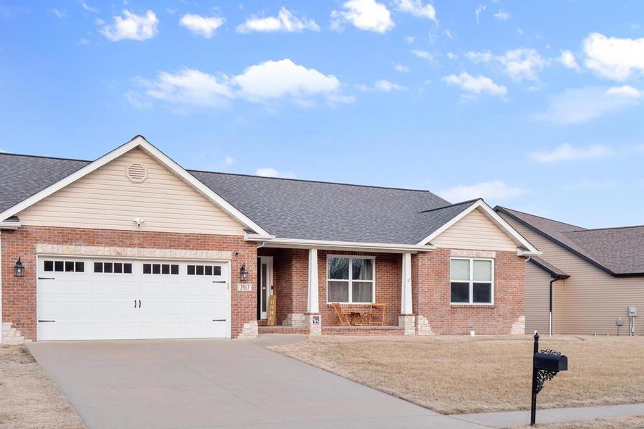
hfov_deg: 50.6
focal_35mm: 38
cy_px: 234
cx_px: 285
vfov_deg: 35.0
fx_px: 679
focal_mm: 17
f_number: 8
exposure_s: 1/50
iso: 400
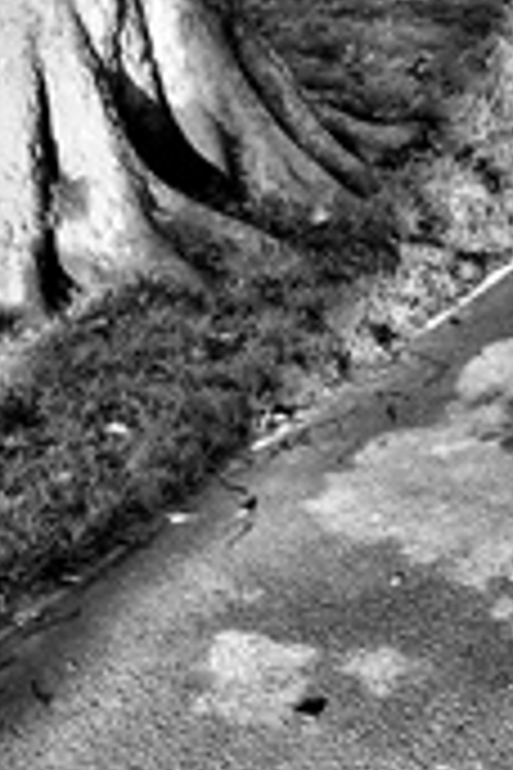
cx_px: 536
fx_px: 1688
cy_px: 747
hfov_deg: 16.8
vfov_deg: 24.6
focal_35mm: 79
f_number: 2.2
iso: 32
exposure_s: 1/206
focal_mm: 4.15
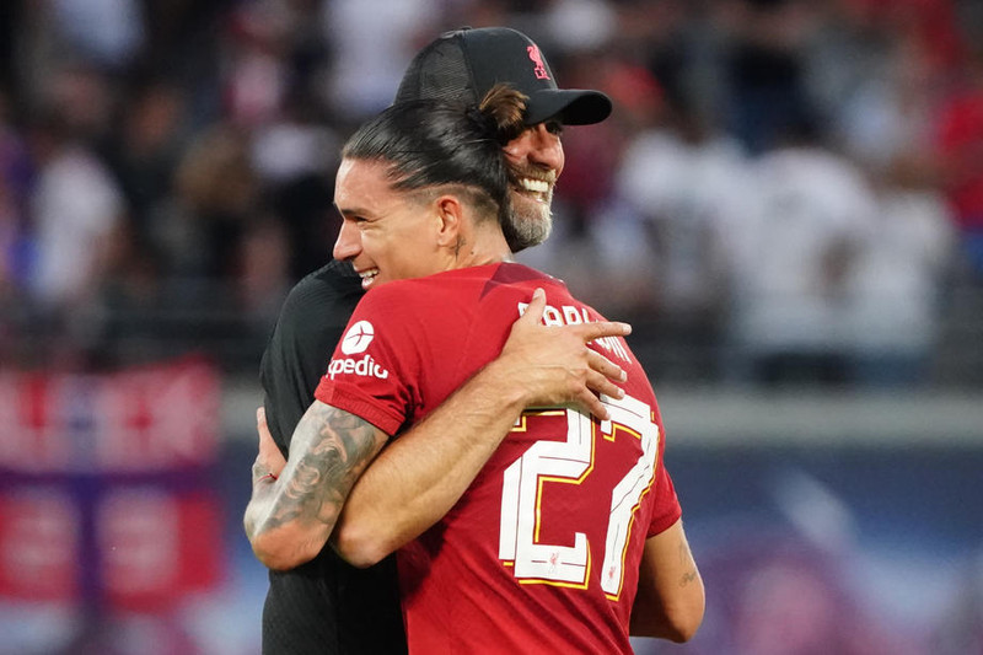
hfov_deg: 3.4
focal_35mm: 600
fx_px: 16379
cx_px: 492
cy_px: 328
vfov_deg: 2.3
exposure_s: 1/1000
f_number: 6.3
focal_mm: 600
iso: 8000
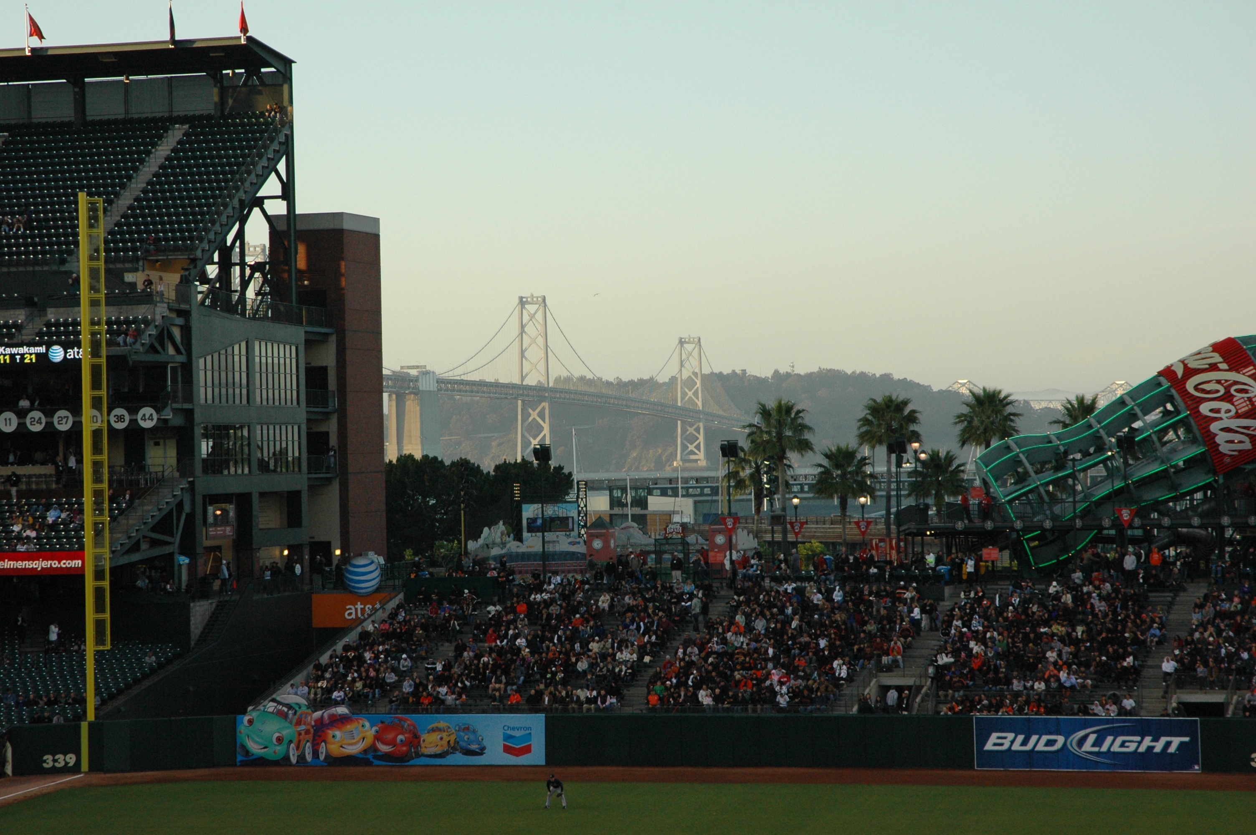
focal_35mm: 93
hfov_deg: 21.9
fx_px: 3242
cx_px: 628
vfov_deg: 14.7
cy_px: 418
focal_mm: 62
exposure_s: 1/250
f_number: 9
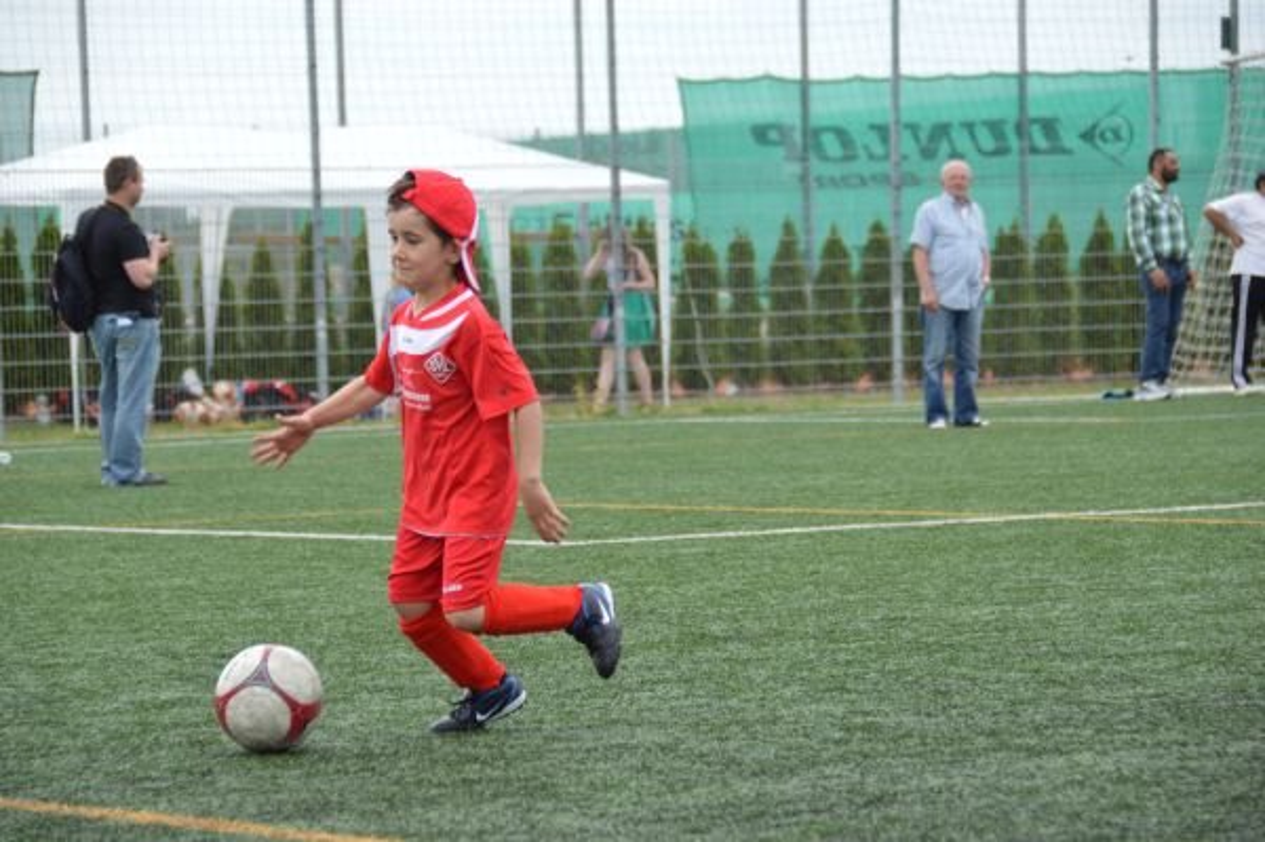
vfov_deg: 8.7
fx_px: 5530
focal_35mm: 158
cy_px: 421
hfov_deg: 13.1
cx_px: 632
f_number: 5.3
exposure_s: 1/1000
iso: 400
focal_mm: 105
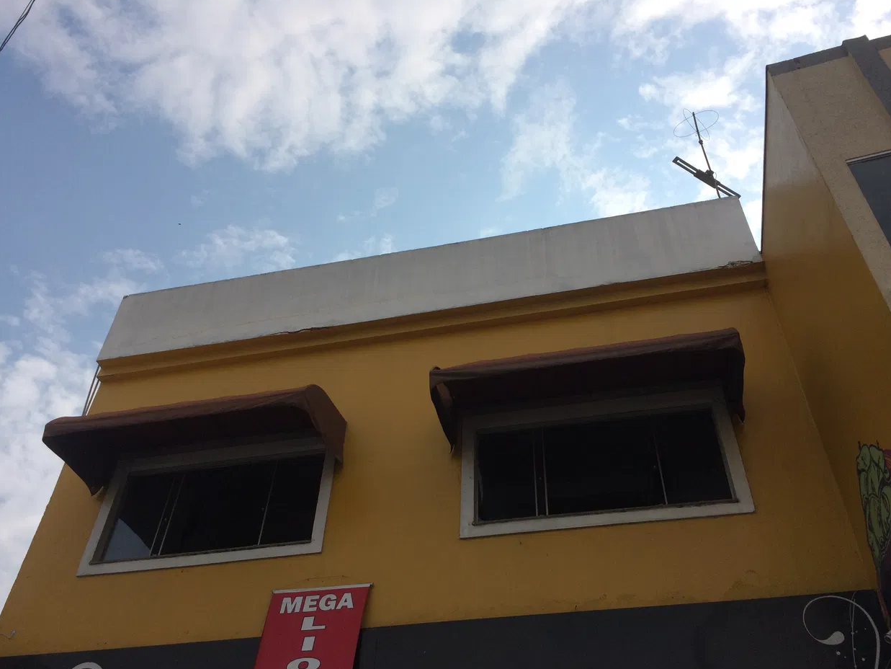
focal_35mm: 30
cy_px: 339
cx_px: 449
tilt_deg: +46.4
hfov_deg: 60.0
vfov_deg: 46.8
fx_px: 772
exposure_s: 1/5128
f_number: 2.2
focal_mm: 4.15
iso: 32
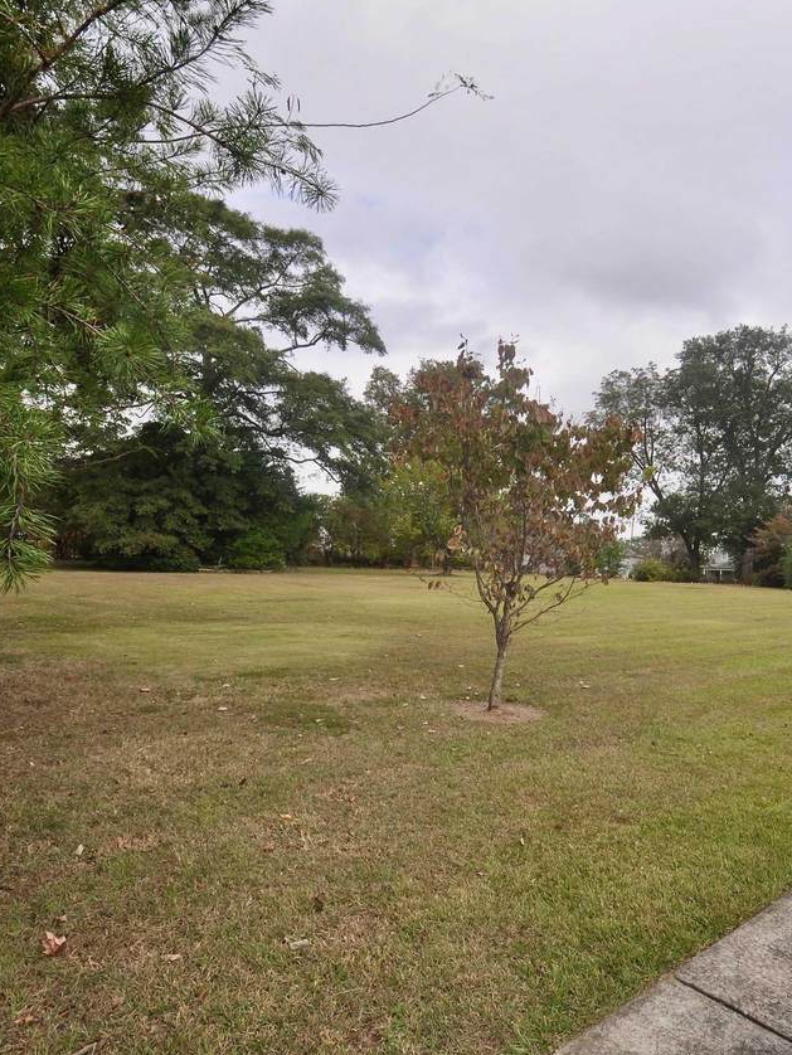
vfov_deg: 76.4
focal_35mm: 22
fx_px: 671
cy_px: 525
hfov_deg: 59.2
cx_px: 550
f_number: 8
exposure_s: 1/250
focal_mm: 10
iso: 200
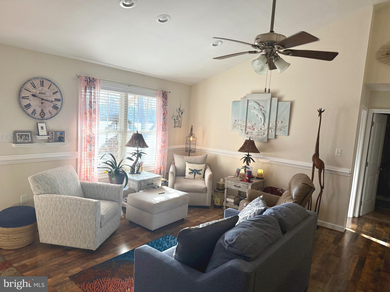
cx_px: 195
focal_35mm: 24
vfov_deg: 56.8
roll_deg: -3.6
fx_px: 270
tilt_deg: -5.6
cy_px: 146
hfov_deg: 71.6
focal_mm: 6.76
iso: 200
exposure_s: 1/202
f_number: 1.78
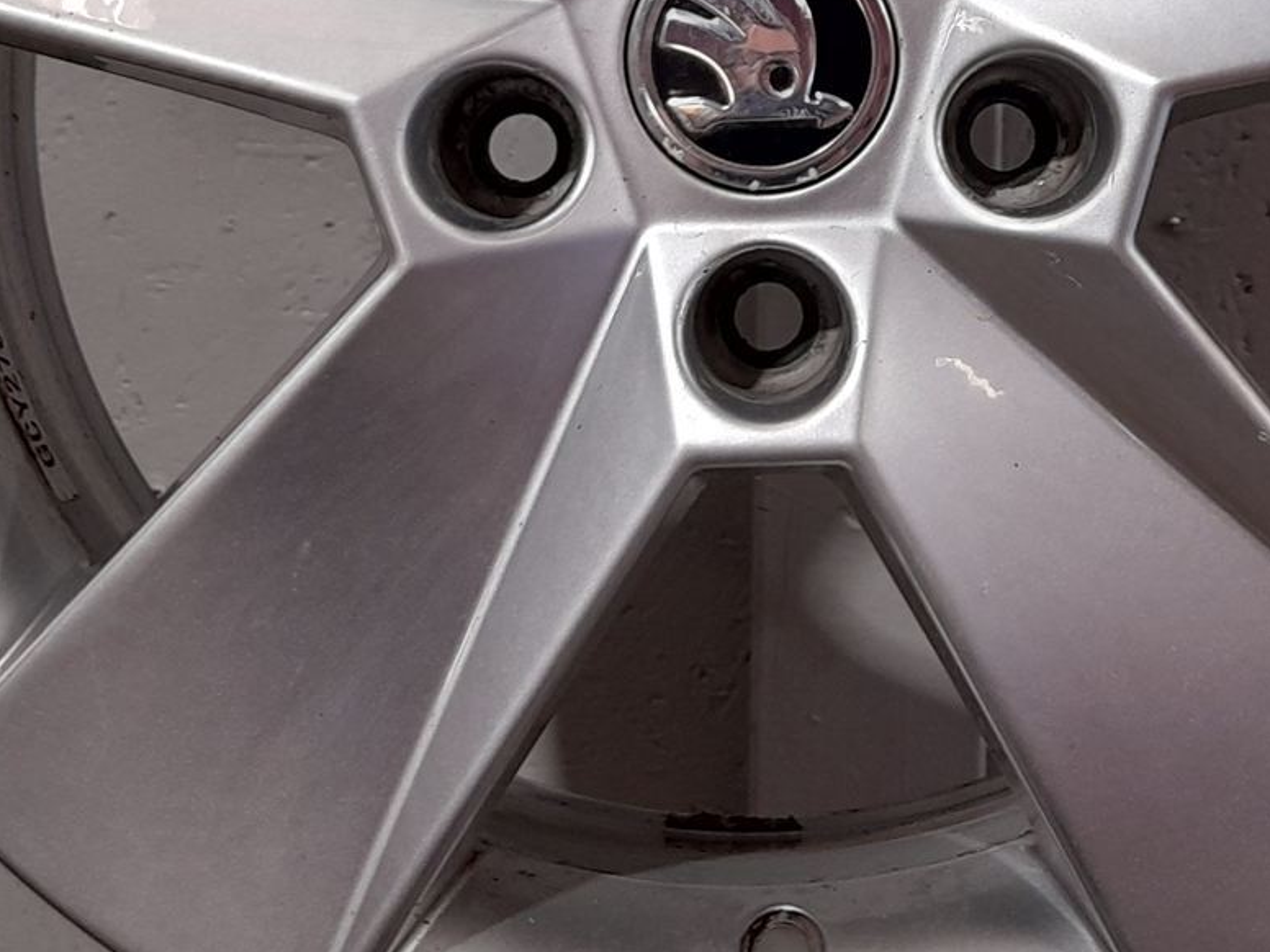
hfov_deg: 29.0
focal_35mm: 66
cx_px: 912
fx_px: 2421
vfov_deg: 21.7
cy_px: 93
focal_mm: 4.6
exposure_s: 1/50
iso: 125
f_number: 2
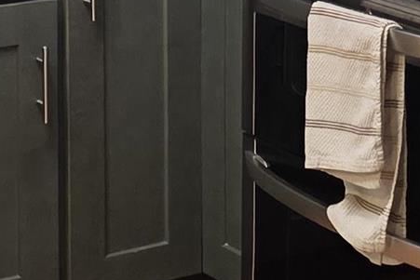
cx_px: 425
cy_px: -141
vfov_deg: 8.2
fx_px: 1902
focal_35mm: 163
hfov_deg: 12.4
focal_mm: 6.25
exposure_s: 1/120
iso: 320
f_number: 1.7
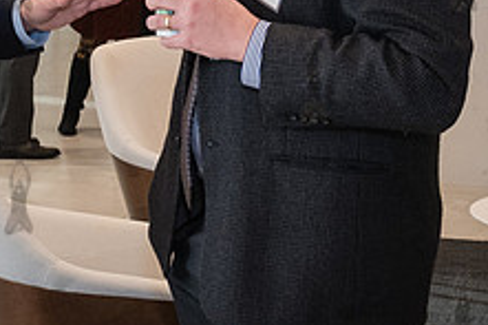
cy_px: 70
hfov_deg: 15.0
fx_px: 1801
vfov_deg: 10.3
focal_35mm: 133
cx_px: -73
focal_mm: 34
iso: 2000
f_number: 5
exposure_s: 1/160
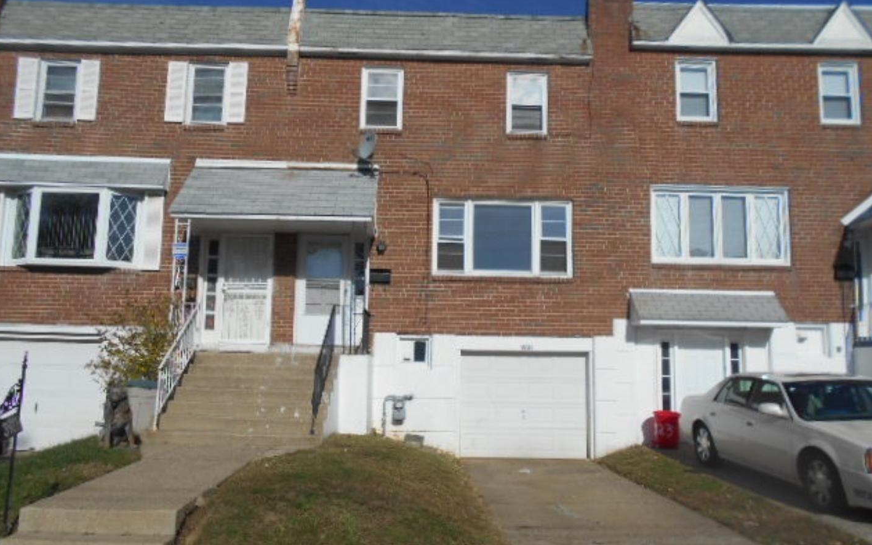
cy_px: 296
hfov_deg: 66.5
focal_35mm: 28
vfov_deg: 44.5
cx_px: 430
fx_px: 665
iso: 80
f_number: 8
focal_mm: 4.6
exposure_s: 1/400
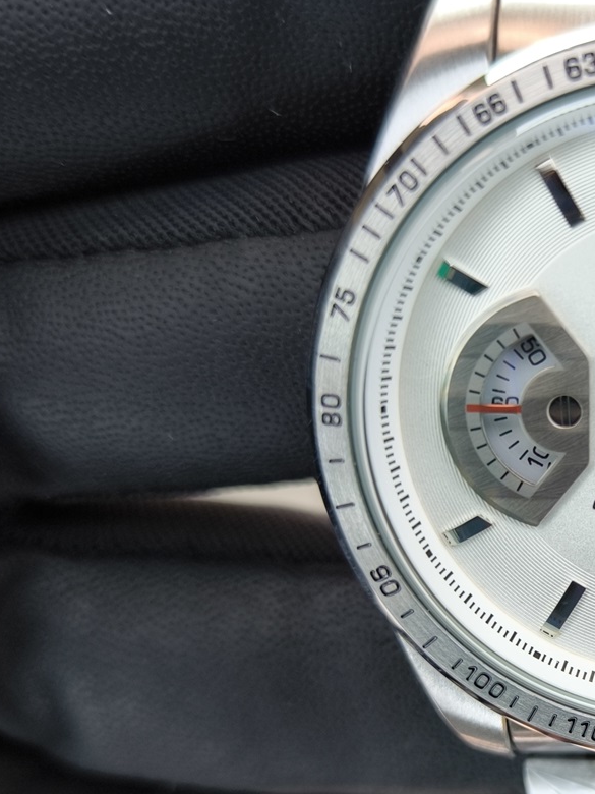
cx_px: 669
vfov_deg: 30.2
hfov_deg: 21.9
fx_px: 1444
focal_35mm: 63
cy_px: 599
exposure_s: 1/164
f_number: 1.9
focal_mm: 6.92
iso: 50
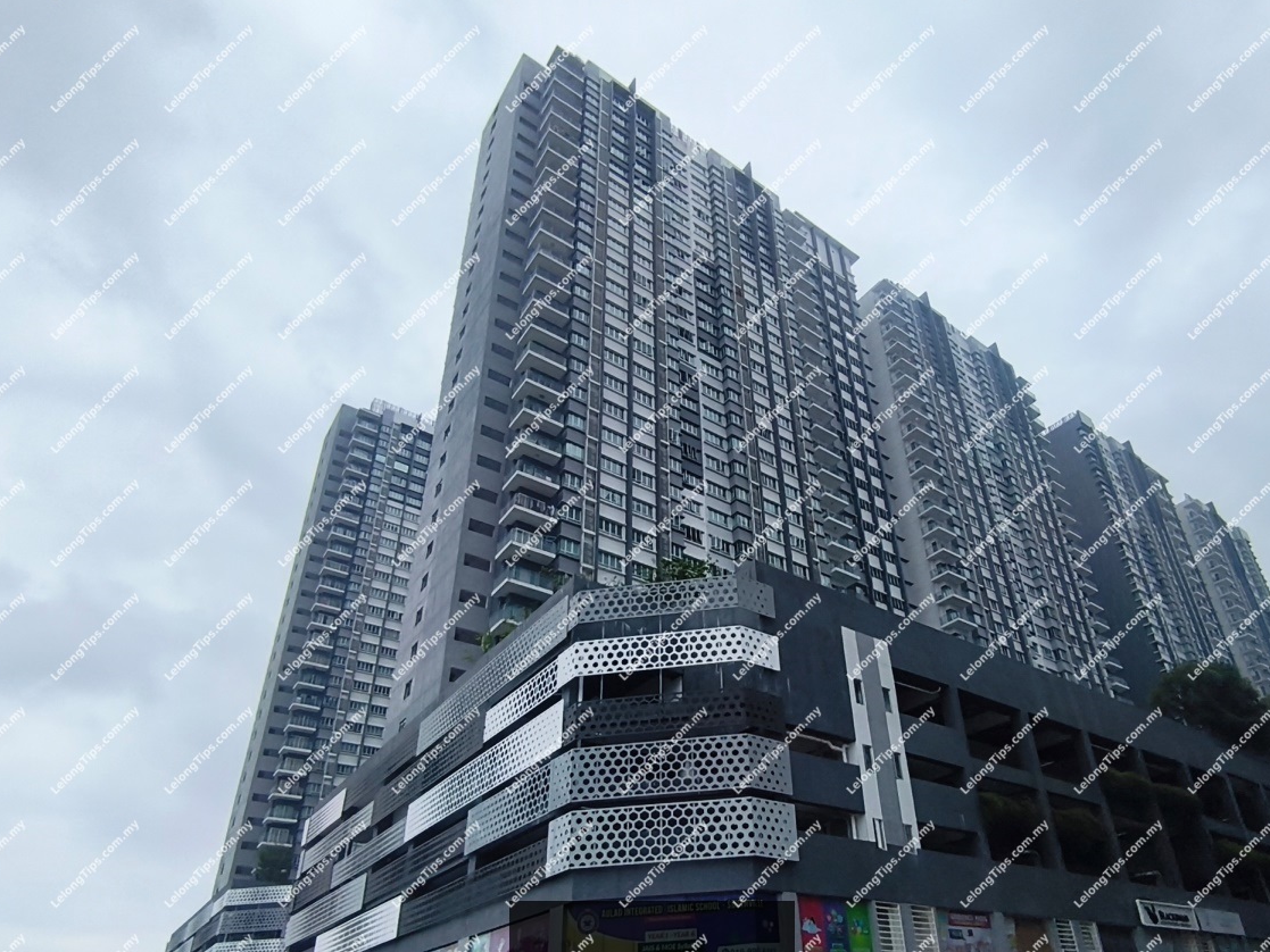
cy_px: 532
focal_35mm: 20
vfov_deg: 65.8
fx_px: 734
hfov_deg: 81.7
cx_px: 657
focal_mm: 1.65
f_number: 2.2
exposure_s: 1/3922
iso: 50
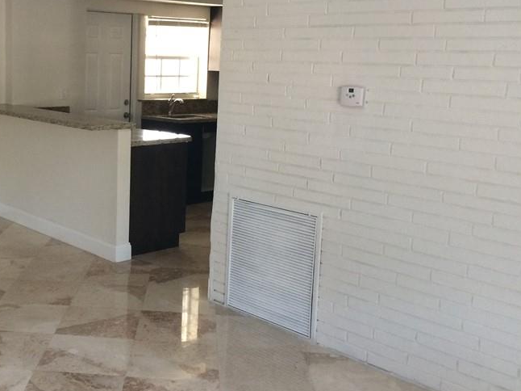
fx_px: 692
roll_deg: -2.0
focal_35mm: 46
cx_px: 117
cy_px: 151
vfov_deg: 31.4
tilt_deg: -11.8
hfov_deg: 39.9
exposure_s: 1/30
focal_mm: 4.15
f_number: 2.2
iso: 125
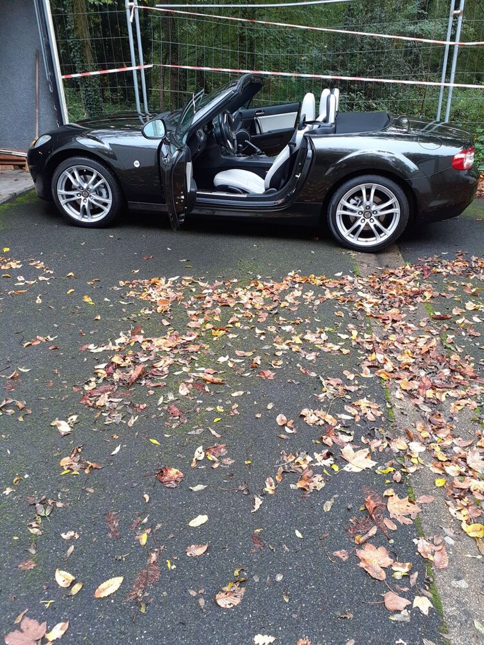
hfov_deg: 51.4
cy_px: 322
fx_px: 503
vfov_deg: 65.3
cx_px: 242
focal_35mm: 27
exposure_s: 1/50
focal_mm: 3.6
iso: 40
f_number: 1.9
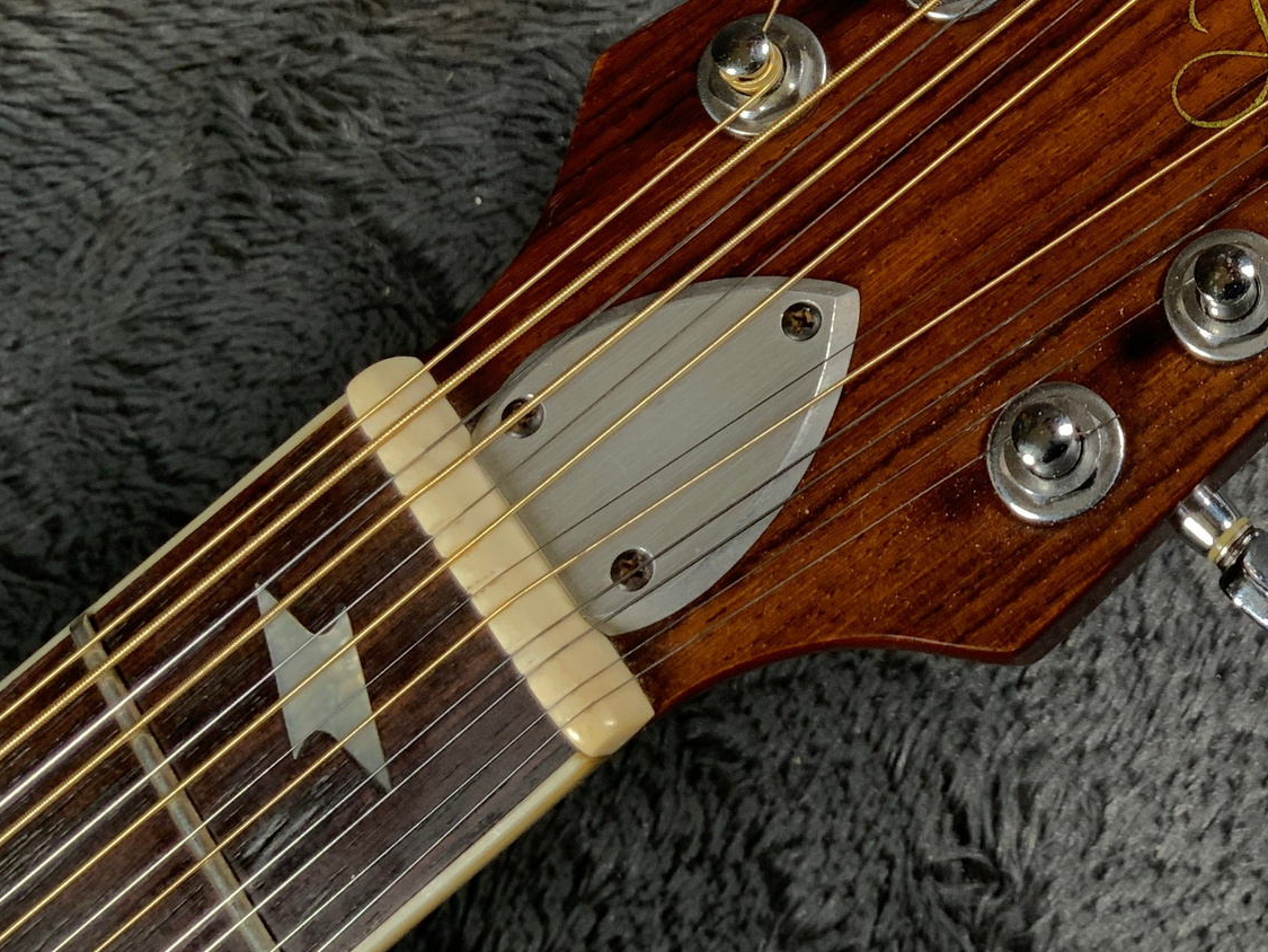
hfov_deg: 27.5
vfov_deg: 21.3
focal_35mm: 66
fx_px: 2418
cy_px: -53
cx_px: 1295
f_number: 1.8
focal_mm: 3
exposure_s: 1/104
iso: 32
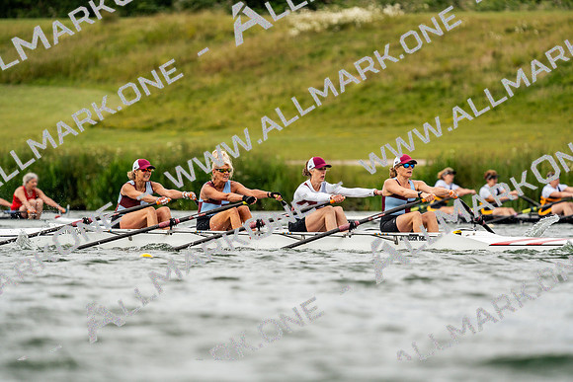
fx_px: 7482
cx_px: 286
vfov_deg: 2.9
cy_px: 191
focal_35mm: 470
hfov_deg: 4.4
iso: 400
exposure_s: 1/2000
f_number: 6.3
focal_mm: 470
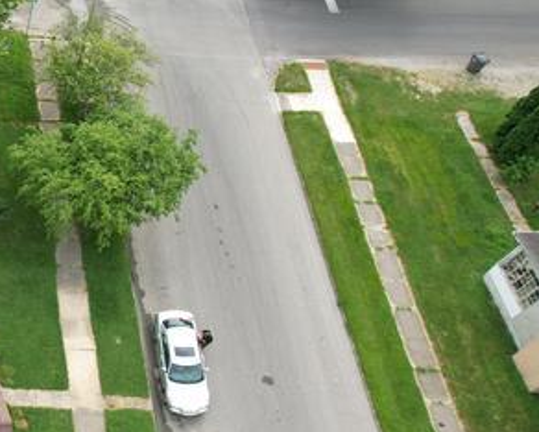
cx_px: -151
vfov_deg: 28.5
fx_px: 846
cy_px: 162
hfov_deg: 29.1
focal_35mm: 53
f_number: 2.8
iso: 100
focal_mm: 8.38
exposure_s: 1/725
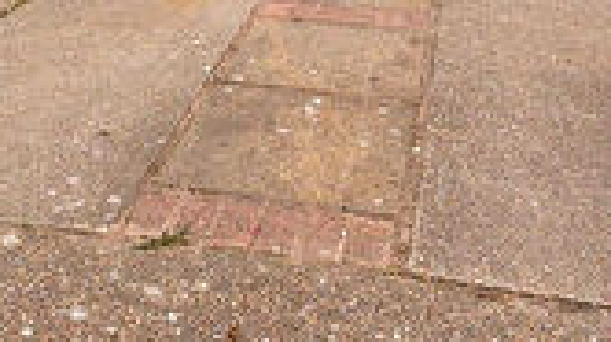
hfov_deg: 33.7
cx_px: 225
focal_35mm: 62
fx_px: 1004
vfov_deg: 16.1
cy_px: -289
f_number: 4.5
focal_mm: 14
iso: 100
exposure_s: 1/800
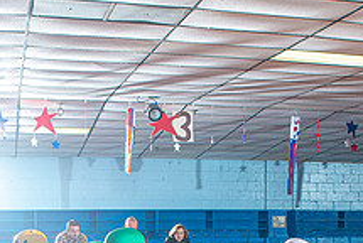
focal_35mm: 75
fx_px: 757
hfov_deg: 26.6
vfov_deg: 17.3
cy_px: 300
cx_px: 270
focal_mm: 24
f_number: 7.1
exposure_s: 1/160
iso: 640
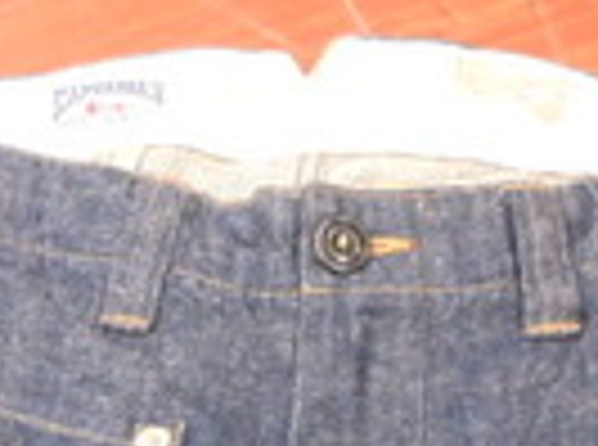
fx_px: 1275
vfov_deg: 18.4
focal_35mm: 74
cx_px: 288
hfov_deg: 26.4
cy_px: 579
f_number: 3.7
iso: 400
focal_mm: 5
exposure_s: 1/10
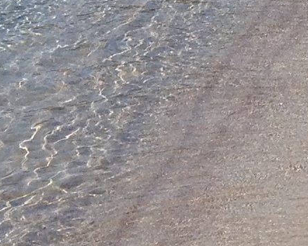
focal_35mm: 254
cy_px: -483
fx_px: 2315
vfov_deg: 5.7
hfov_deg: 7.3
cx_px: 627
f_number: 2.4
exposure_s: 1/1842
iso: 64
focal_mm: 4.28
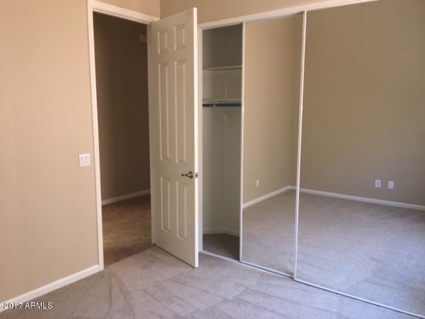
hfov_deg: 61.7
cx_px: 212
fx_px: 356
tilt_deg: -8.0
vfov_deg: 48.2
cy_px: 160
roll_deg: -0.9
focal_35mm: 29
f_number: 2.2
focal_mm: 4.15
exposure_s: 1/17
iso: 100
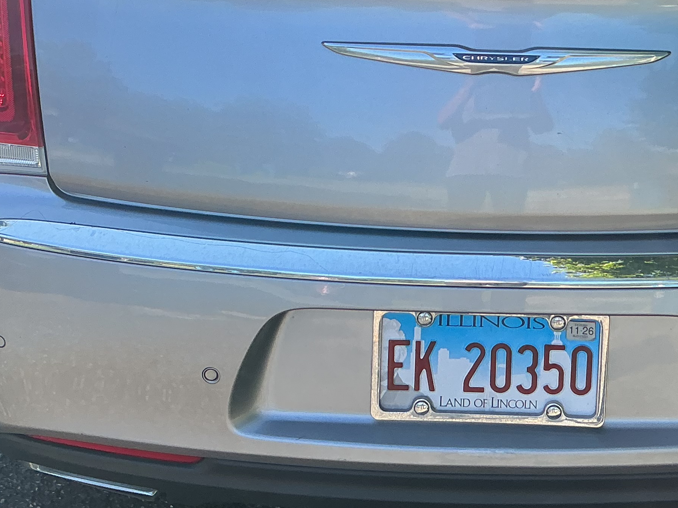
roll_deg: -2.3
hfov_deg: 29.5
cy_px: 7
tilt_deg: -22.7
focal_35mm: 65
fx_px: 1273
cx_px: 490
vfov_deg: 21.8
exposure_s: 1/348
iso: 25
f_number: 1.8
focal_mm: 3
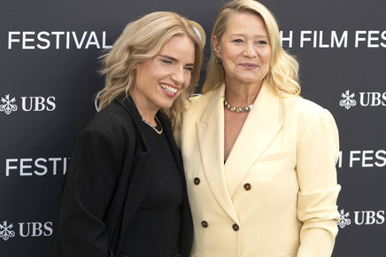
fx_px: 1725
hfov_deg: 12.8
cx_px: 193
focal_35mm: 161
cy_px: 118
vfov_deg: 8.5
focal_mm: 144
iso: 400
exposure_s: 1/200
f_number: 5.6
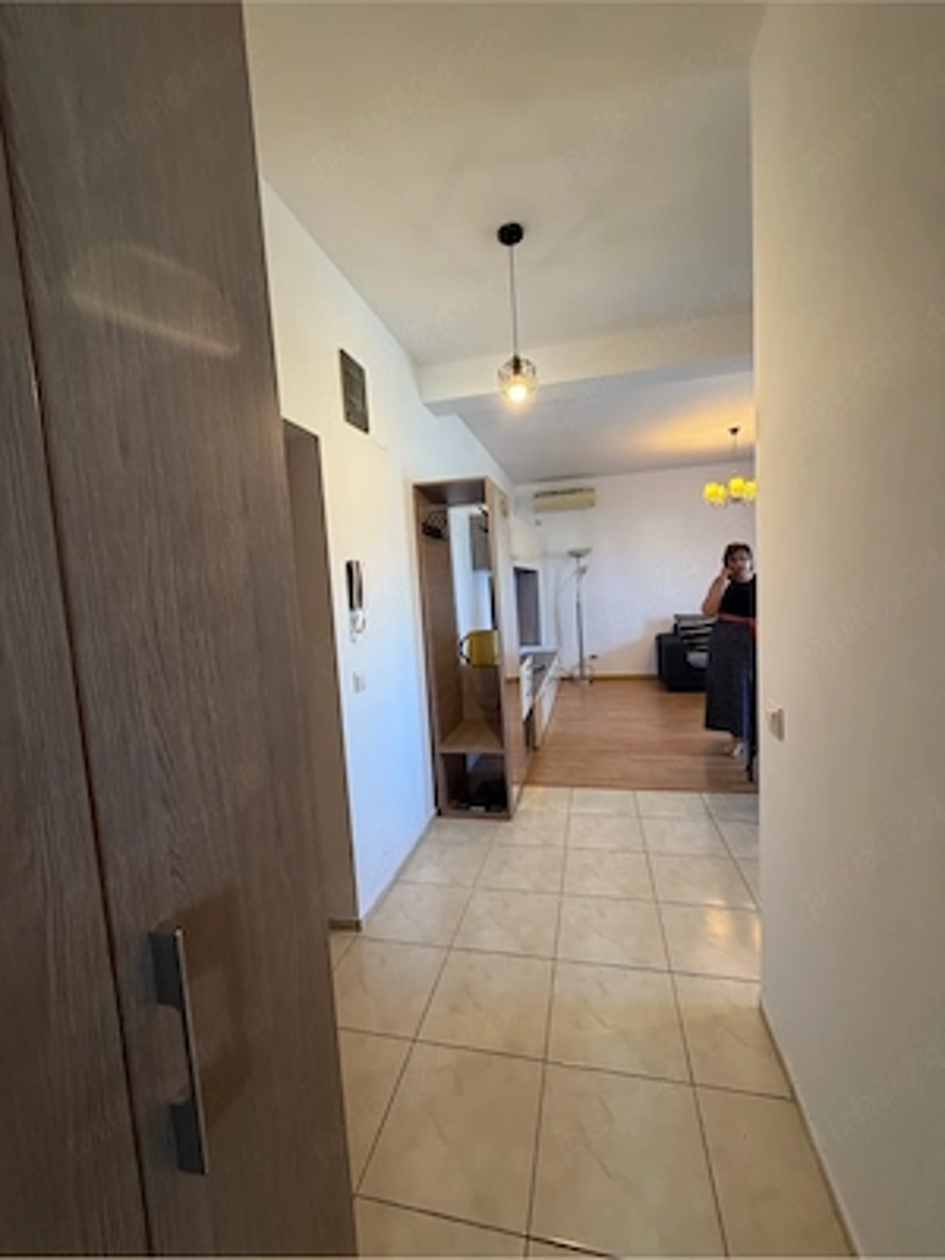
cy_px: 630
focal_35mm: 14
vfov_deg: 102.1
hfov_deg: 85.7
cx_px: 472
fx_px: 510
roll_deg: +3.3
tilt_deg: -4.4
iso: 250
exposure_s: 1/50
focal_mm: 2.22
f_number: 2.2
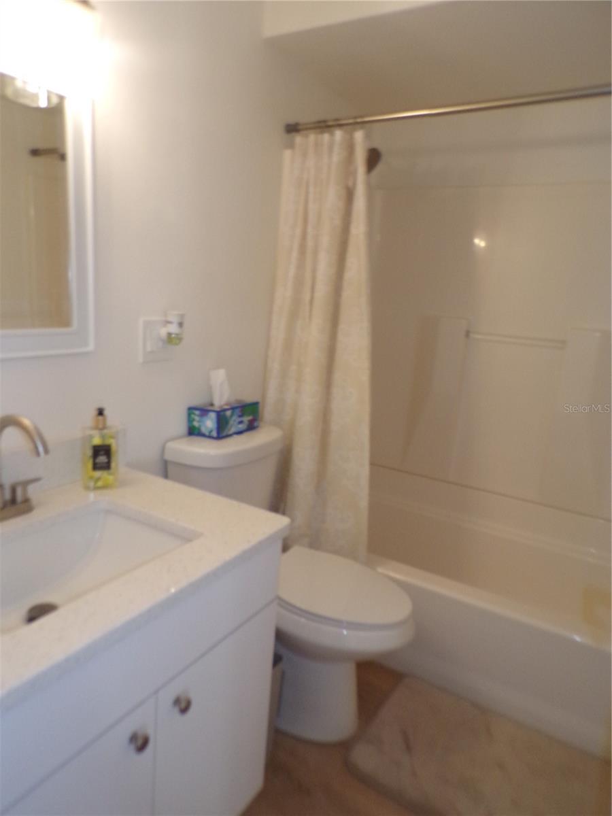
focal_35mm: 24
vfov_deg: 71.6
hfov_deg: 56.8
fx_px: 566
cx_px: 306
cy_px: 408
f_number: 3
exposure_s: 1/34
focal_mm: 4.3
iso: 200
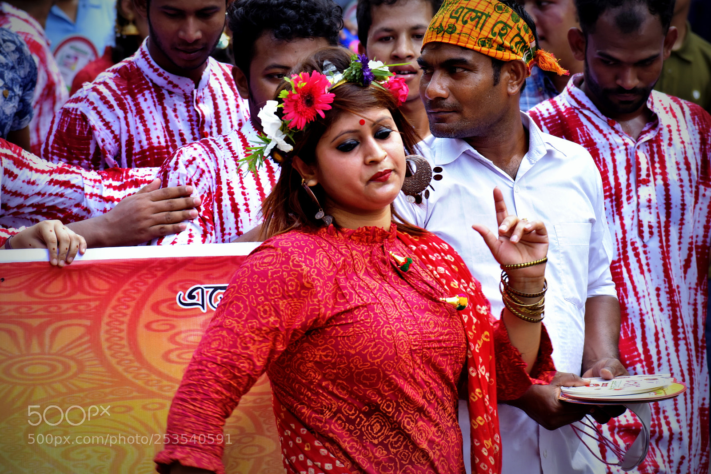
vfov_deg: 7.9
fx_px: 3436
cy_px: 237
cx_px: 356
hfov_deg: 11.8
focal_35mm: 174
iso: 360
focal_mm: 116
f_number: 8
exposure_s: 1/250
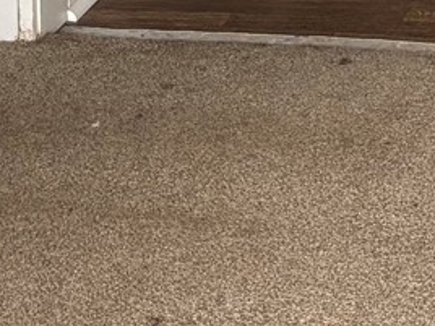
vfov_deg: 7.2
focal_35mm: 186
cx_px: 604
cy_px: -598
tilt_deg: -6.3
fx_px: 2337
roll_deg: -0.7
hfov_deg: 10.4
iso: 100
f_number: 1.6
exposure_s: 1/60
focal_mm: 5.96
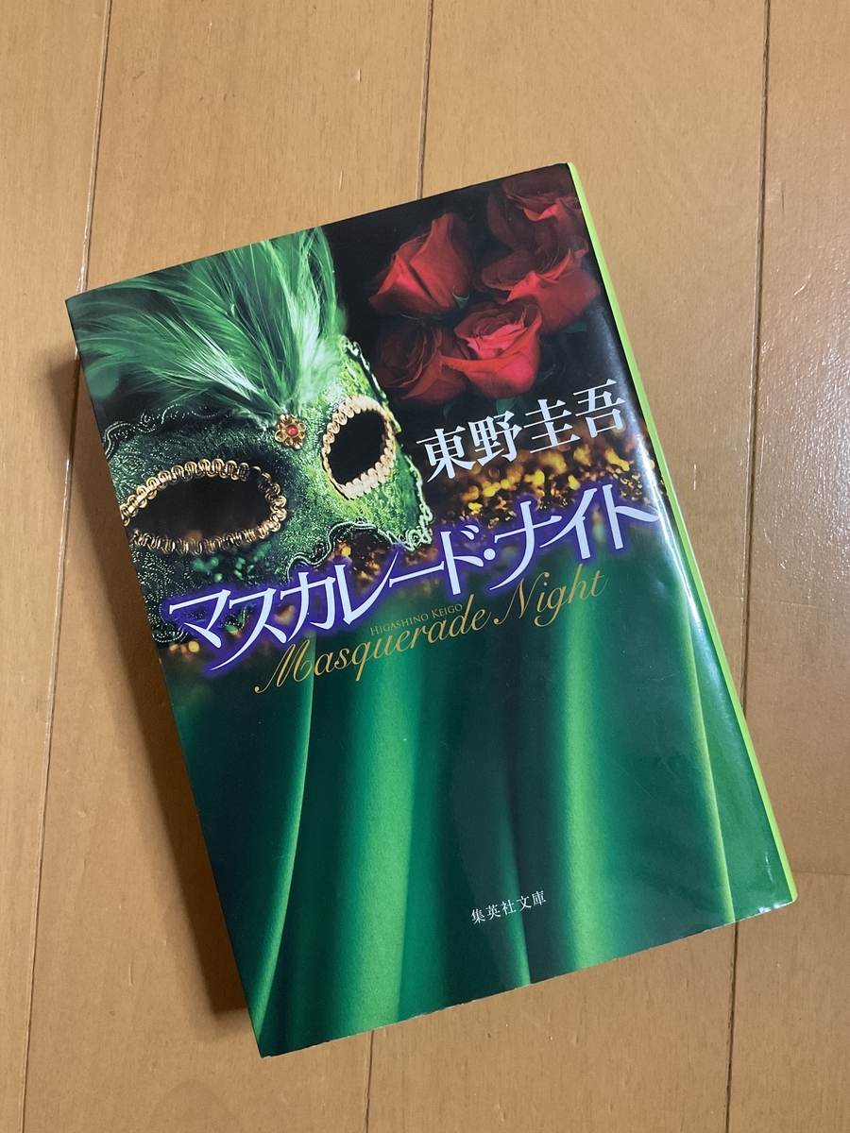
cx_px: 425
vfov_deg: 61.7
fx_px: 949
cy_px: 566
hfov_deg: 48.2
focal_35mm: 29
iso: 250
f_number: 1.8
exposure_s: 1/30
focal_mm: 3
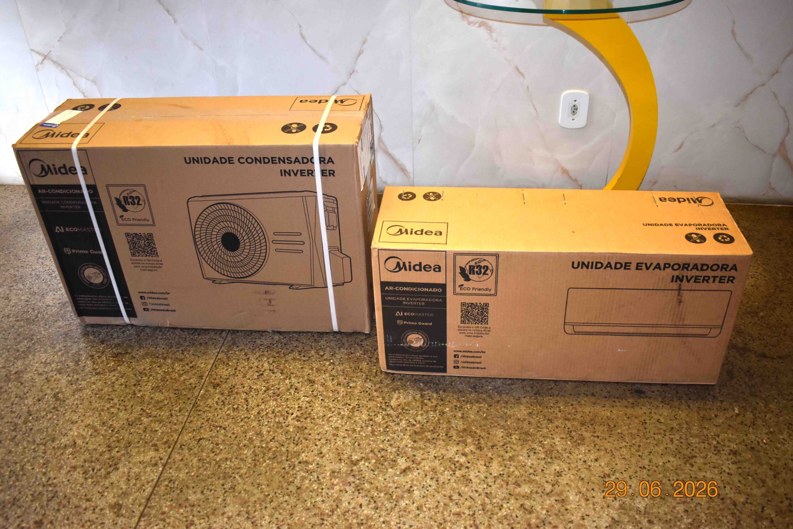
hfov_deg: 59.5
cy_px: 264
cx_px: 396
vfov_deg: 41.7
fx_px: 694
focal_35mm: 32
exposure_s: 1/125
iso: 1000
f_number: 3.8
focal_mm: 21
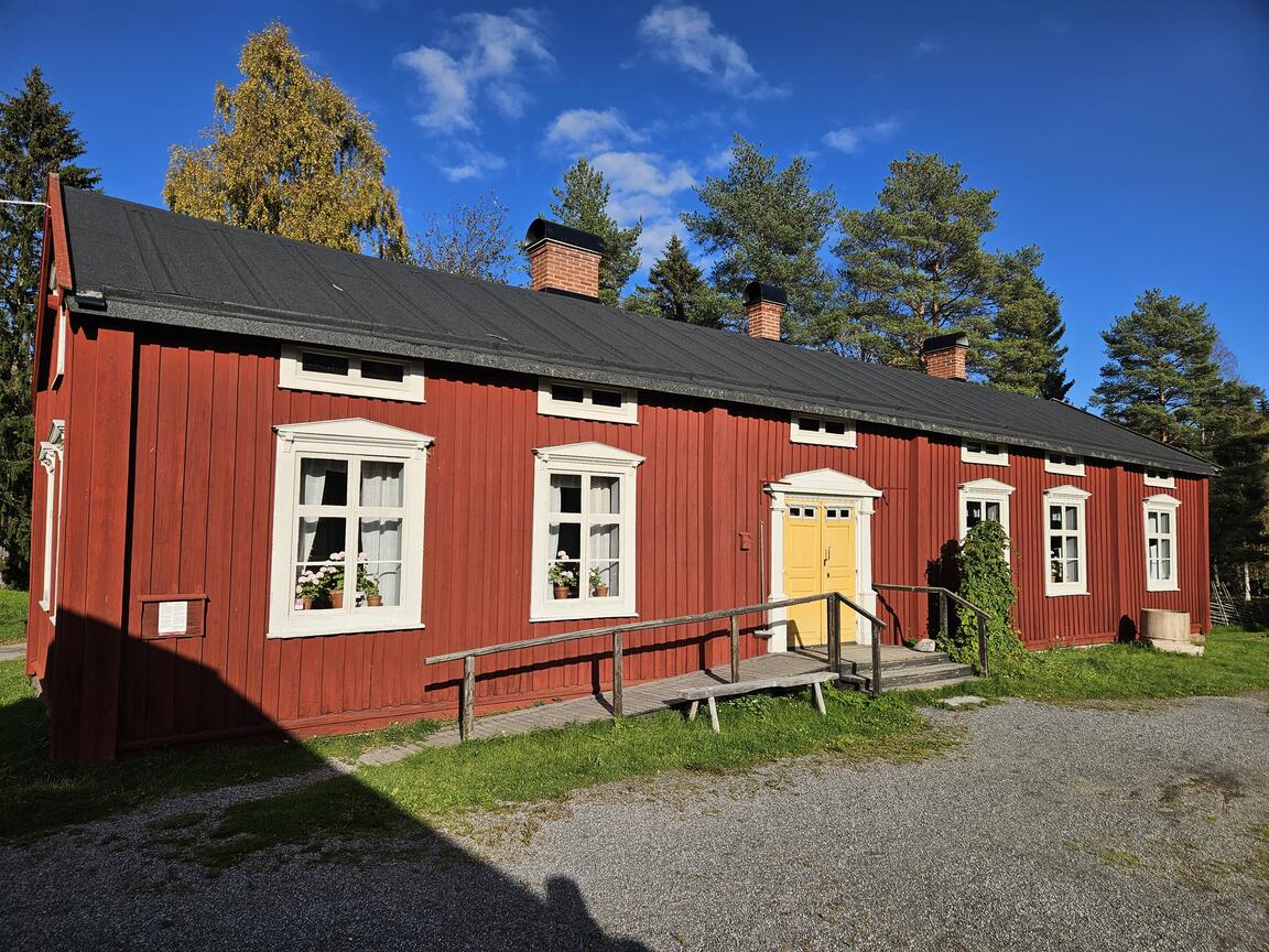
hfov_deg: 73.9
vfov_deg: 58.9
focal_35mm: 23
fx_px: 843
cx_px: 634
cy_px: 476
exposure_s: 1/2497
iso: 25
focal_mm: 5.4
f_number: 1.8
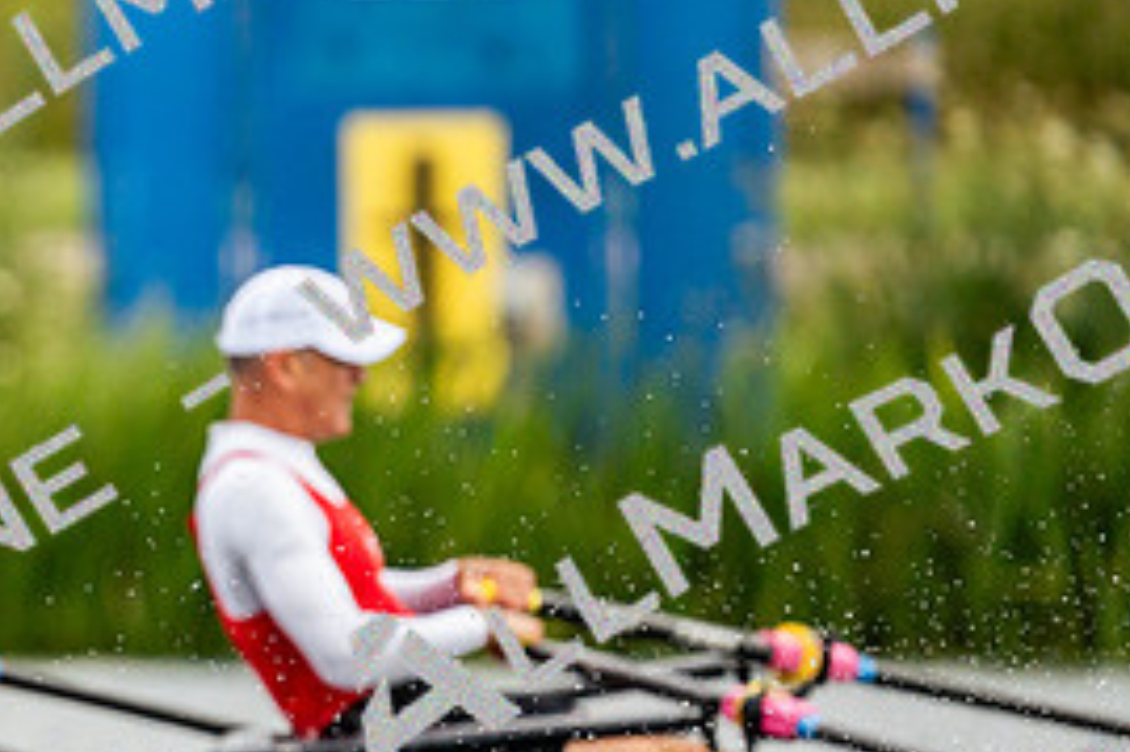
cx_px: -8
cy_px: 414
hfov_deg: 1.6
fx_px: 40591
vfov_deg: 1.1
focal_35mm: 1294
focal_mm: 600
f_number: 6.3
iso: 800
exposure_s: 1/2000
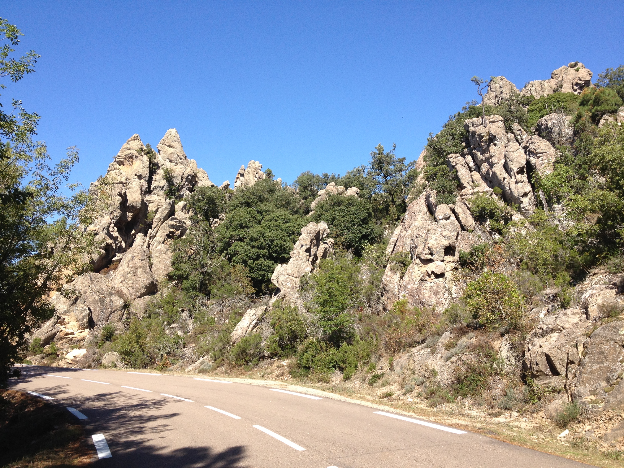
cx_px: 312
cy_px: 234
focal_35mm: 35
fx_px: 631
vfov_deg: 40.7
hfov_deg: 52.6
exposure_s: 1/1004
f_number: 2.4
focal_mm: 4.28
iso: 64
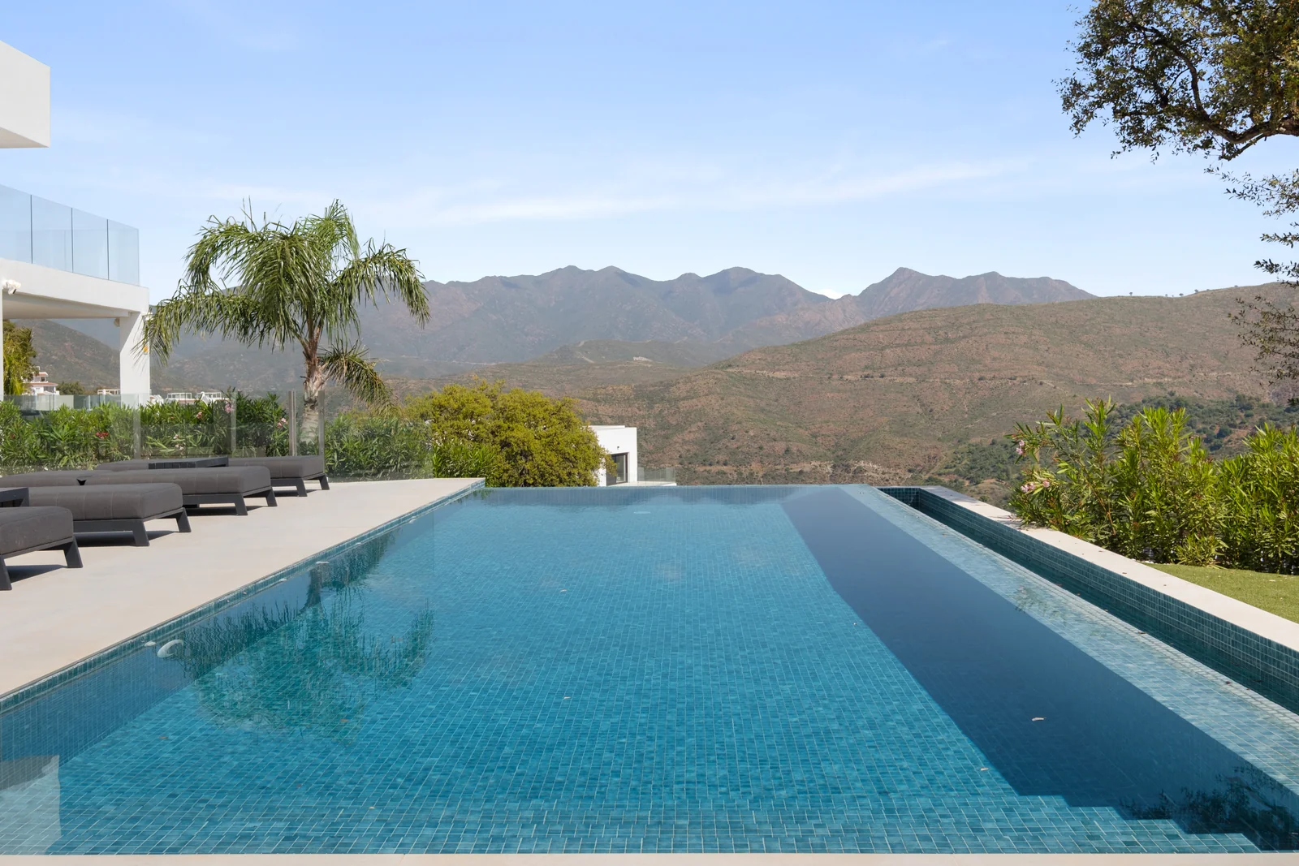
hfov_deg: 55.8
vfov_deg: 38.9
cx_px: 650
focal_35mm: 34
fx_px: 1227
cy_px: 433
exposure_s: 1/400
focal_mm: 22.9
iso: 125
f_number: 8
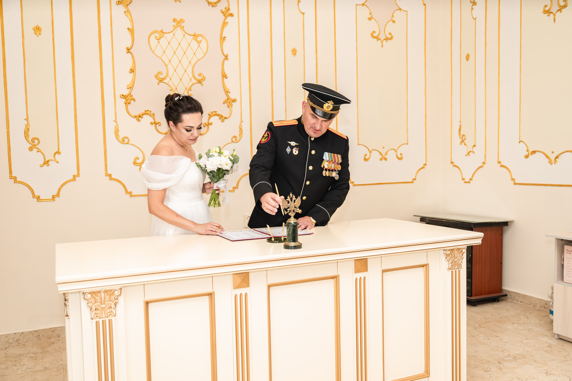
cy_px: 190
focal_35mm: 32
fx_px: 516
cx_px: 286
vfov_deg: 40.5
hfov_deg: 58.0
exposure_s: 1/250
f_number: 3.5
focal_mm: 32.5
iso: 500
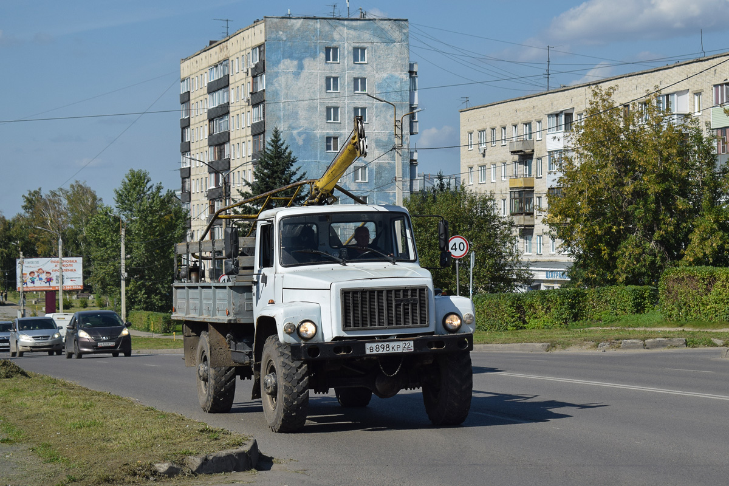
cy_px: 243
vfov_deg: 17.5
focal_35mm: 78
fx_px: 1579
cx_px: 364
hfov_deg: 26.0
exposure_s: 1/1250
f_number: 7.1
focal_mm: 52
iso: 200
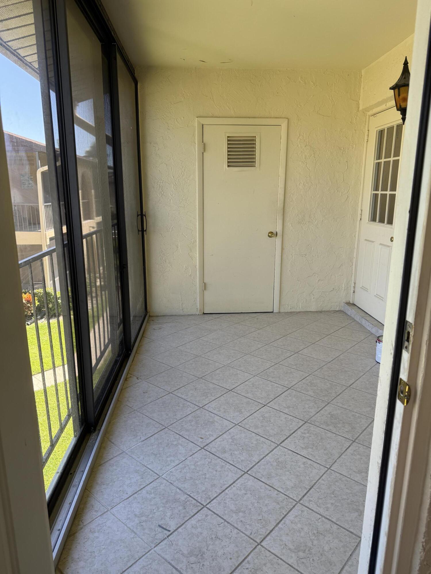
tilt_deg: -12.9
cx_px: 216
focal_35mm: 24
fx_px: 398
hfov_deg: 56.8
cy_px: 287
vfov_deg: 71.6
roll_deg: -1.0
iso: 100
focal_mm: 6.76
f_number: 1.78
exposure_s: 1/252
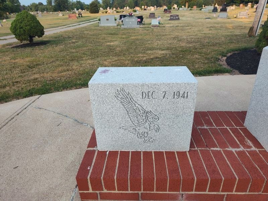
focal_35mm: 23
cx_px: 134
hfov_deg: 73.9
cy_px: 100
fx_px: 178
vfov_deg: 58.9
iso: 105
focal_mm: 5.56
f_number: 1.8
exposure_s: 1/200
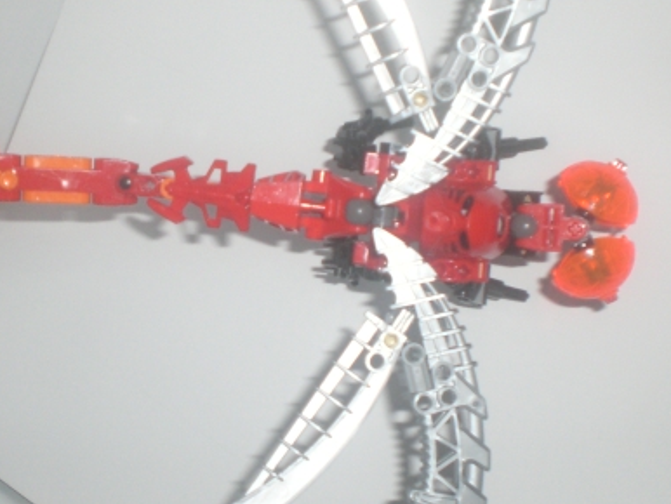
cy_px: 221
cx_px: 283
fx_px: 1222
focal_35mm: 63
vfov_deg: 23.3
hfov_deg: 30.7
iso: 200
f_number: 3.1
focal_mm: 6.3
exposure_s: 1/60
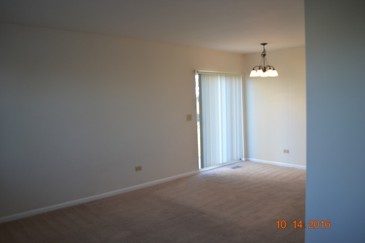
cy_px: 122
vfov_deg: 48.0
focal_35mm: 27
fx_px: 274
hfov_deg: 67.4
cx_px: 182
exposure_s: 1/60
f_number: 4
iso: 400
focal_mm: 18
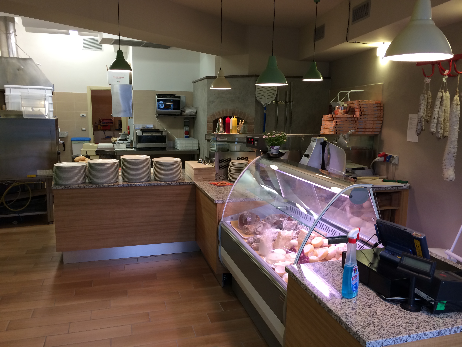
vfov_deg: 46.8
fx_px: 400
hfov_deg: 60.0
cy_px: 174
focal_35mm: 30
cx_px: 231
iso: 80
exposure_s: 1/30
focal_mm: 4.12
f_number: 2.2
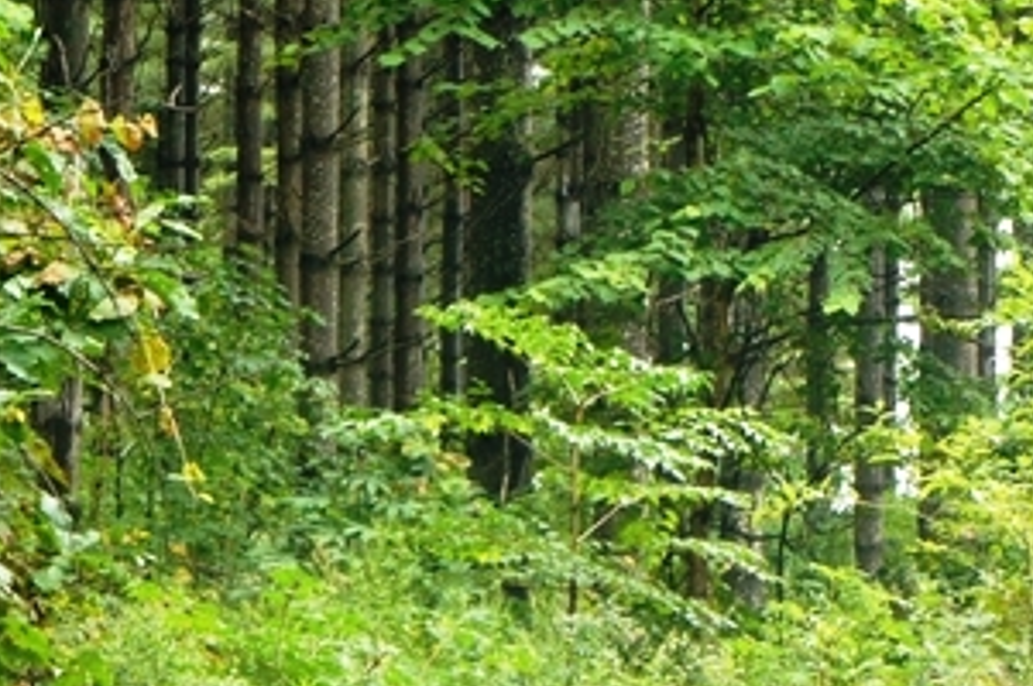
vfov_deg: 6.2
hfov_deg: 9.4
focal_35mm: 219
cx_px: 590
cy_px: 737
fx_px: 6287
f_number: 5.6
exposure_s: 1/160
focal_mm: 55
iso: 1000
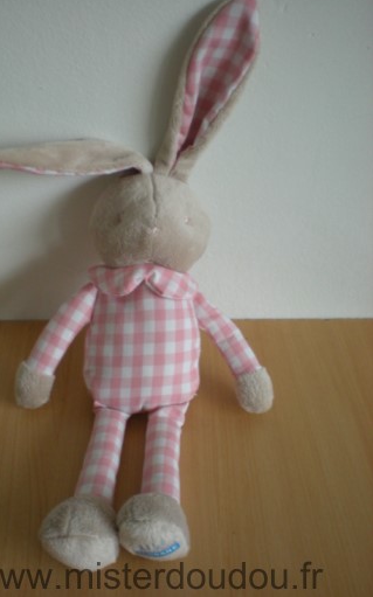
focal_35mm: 41
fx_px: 667
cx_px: 146
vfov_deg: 48.2
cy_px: 296
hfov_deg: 31.1
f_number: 3.1
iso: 200
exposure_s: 1/11.7
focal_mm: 6.3
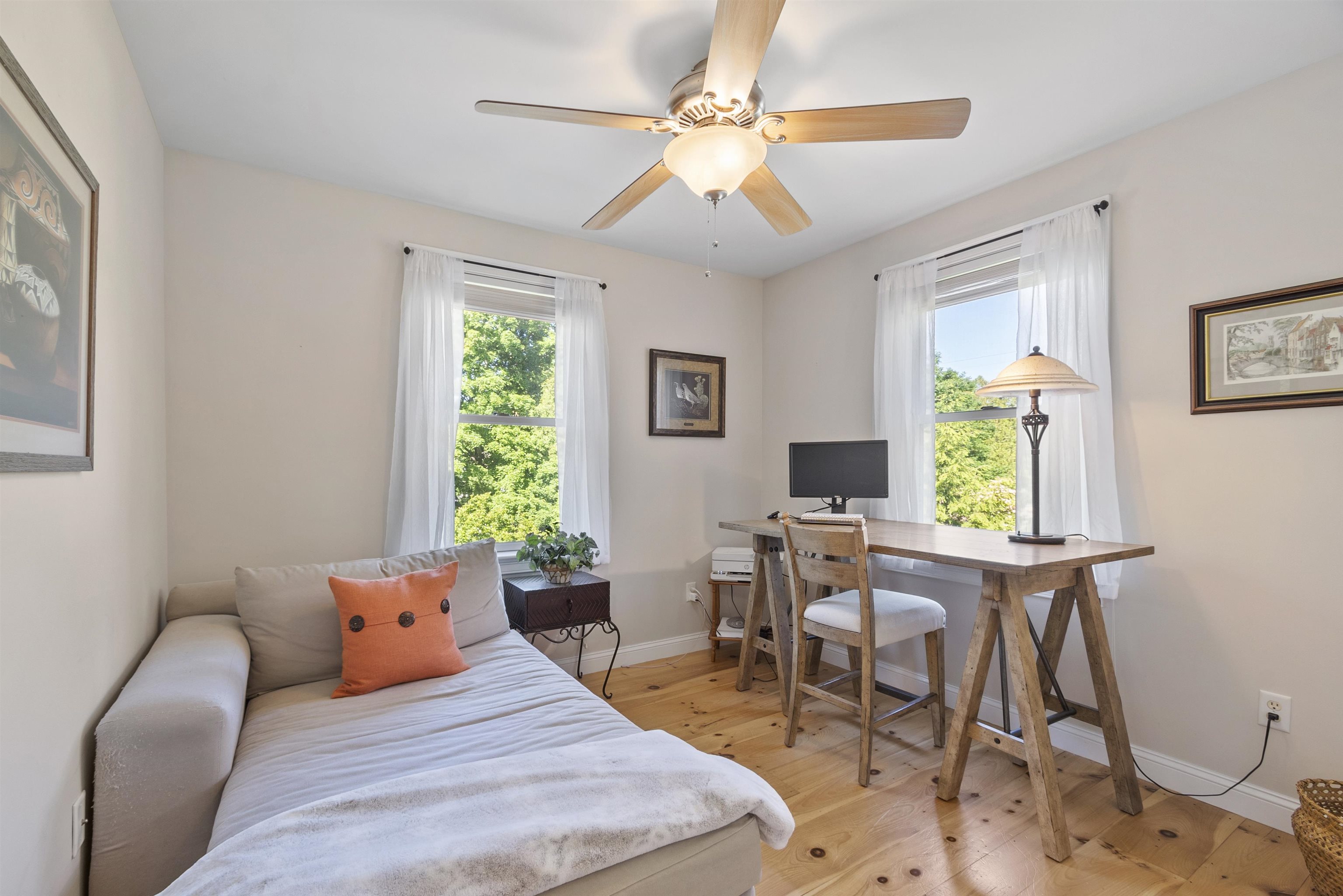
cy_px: 448
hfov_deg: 100.4
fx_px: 560
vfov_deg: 77.3
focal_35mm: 15
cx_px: 672
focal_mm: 10
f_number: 8
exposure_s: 1/1.25
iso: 320
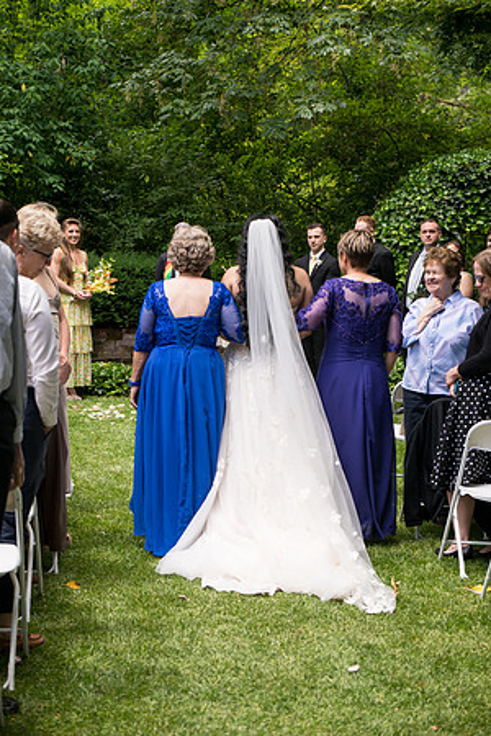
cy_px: 368
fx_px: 1432
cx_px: 246
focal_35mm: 70
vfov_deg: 28.8
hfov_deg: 19.5
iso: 250
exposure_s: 1/400
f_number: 4
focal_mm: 70
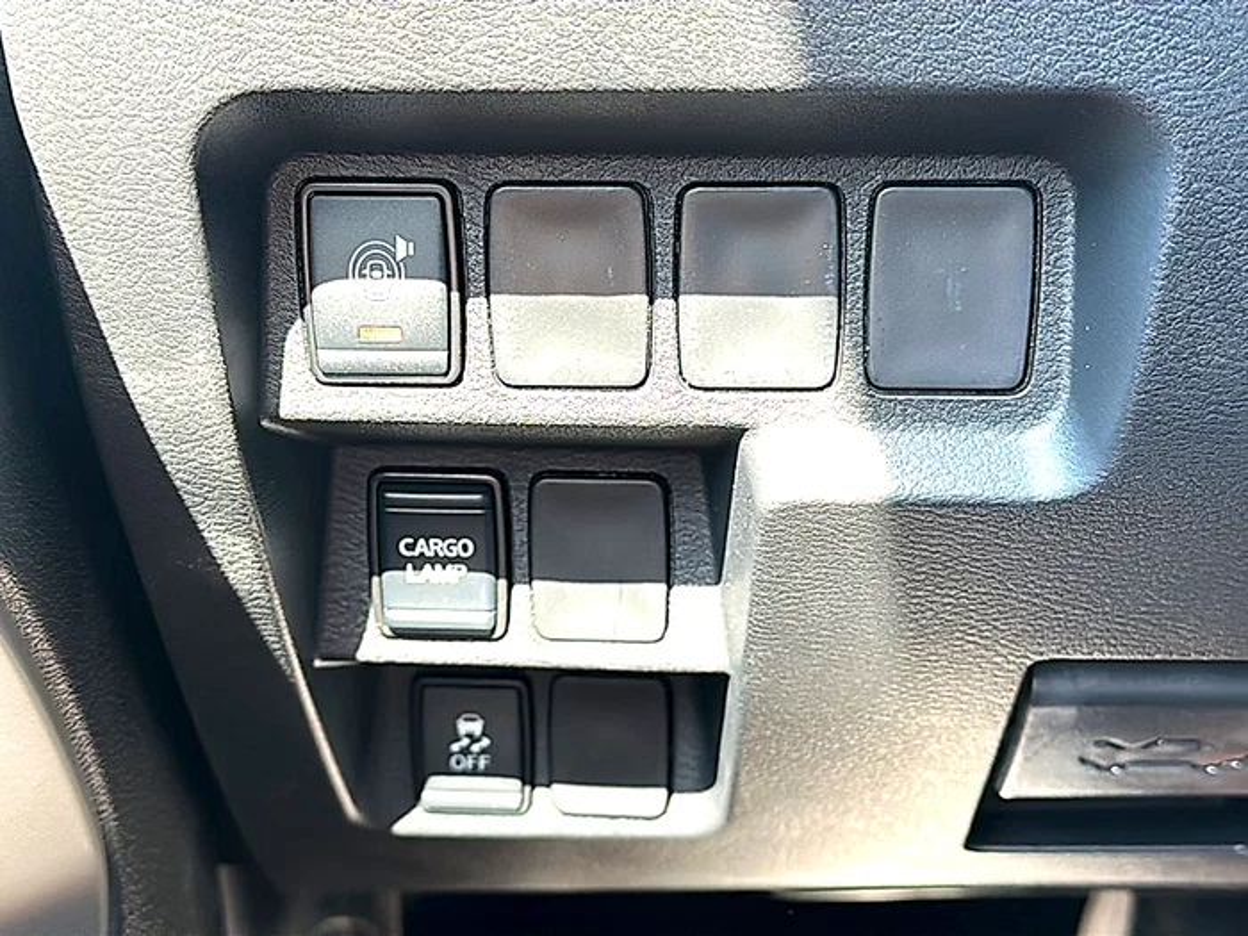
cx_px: 624
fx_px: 1694
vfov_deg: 30.9
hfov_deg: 40.4
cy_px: 468
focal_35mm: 47
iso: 50
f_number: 1.78
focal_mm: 6.86
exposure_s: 1/84
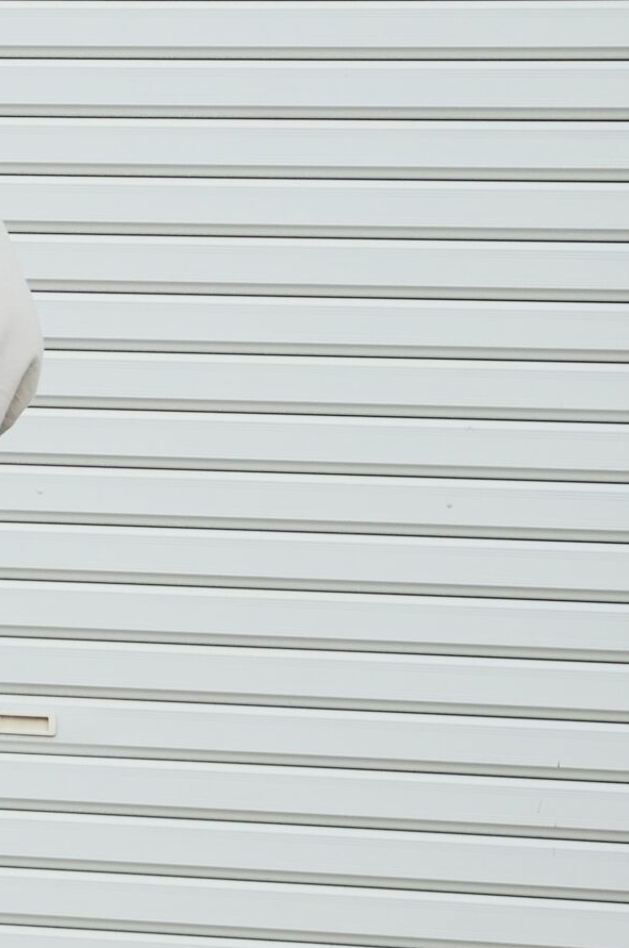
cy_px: 450
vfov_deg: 6.1
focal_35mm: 336
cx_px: -227
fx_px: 8836
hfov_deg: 4.1
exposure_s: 1/160
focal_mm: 78
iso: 125
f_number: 5.3
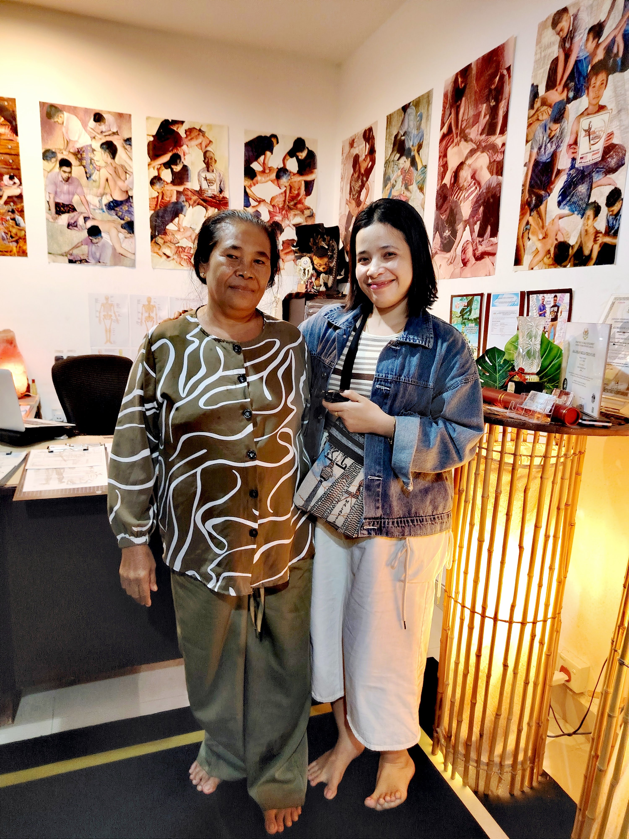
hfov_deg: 56.8
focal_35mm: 24
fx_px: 581
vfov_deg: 71.6
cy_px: 420
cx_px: 314
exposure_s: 1/25
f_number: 1.75
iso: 1247
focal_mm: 5.25
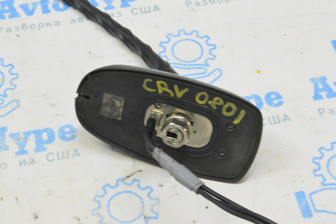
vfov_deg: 16.5
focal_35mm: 82
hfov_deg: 24.6
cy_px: 112
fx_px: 769
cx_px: 168
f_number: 20
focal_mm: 55
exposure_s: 1/15
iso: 6400
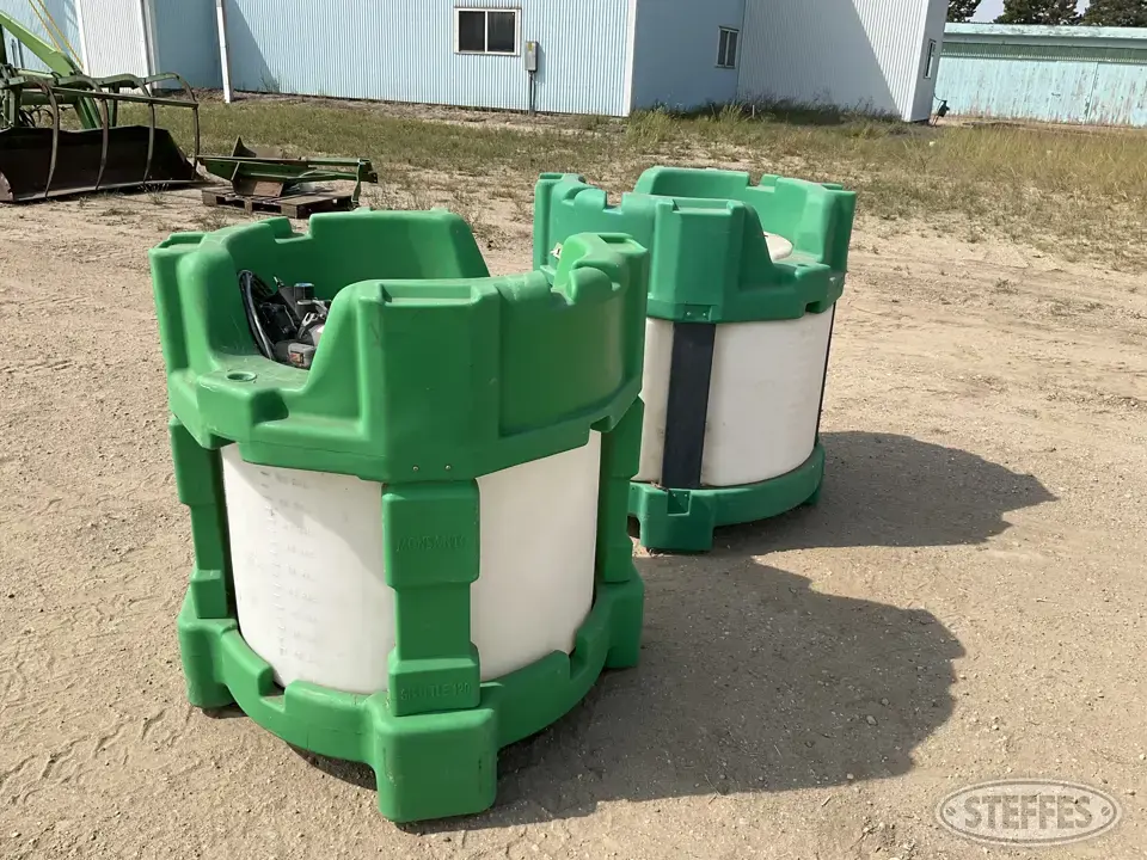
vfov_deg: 48.2
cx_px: 574
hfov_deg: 61.7
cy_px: 430
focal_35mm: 29
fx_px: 961
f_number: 1.8
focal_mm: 3
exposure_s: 1/2141
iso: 25
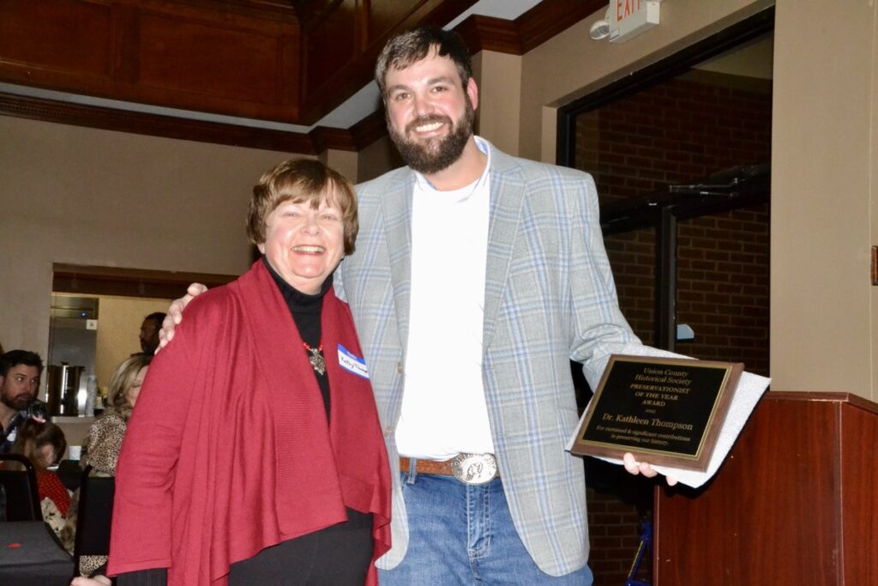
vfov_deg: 30.9
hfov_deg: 45.0
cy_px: 293
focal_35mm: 44
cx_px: 439
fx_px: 1061
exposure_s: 1/60
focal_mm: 29
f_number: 20
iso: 3200
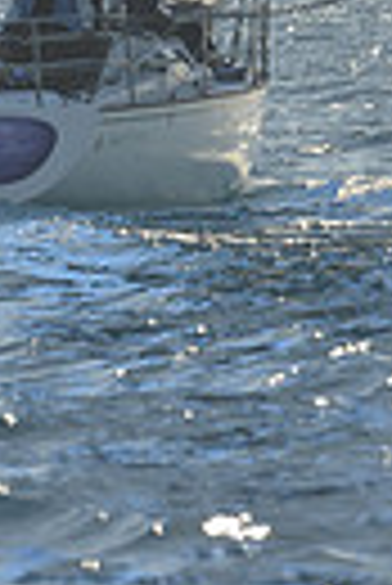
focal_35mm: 556
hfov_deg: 2.5
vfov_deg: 3.7
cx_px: 219
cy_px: -464
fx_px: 9057
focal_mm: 125
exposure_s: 1/640
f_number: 8
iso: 200
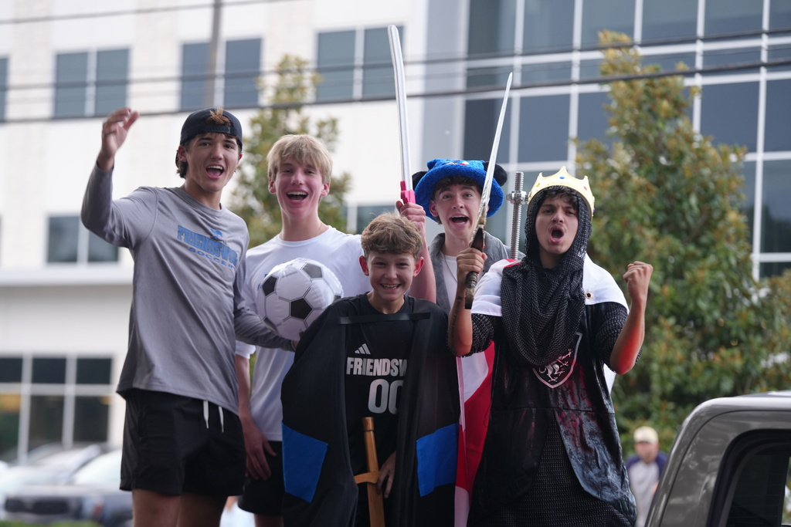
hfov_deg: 15.5
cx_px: 396
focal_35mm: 132
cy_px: 264
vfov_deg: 10.4
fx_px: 2901
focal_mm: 132
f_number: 4
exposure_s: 1/160
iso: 1250
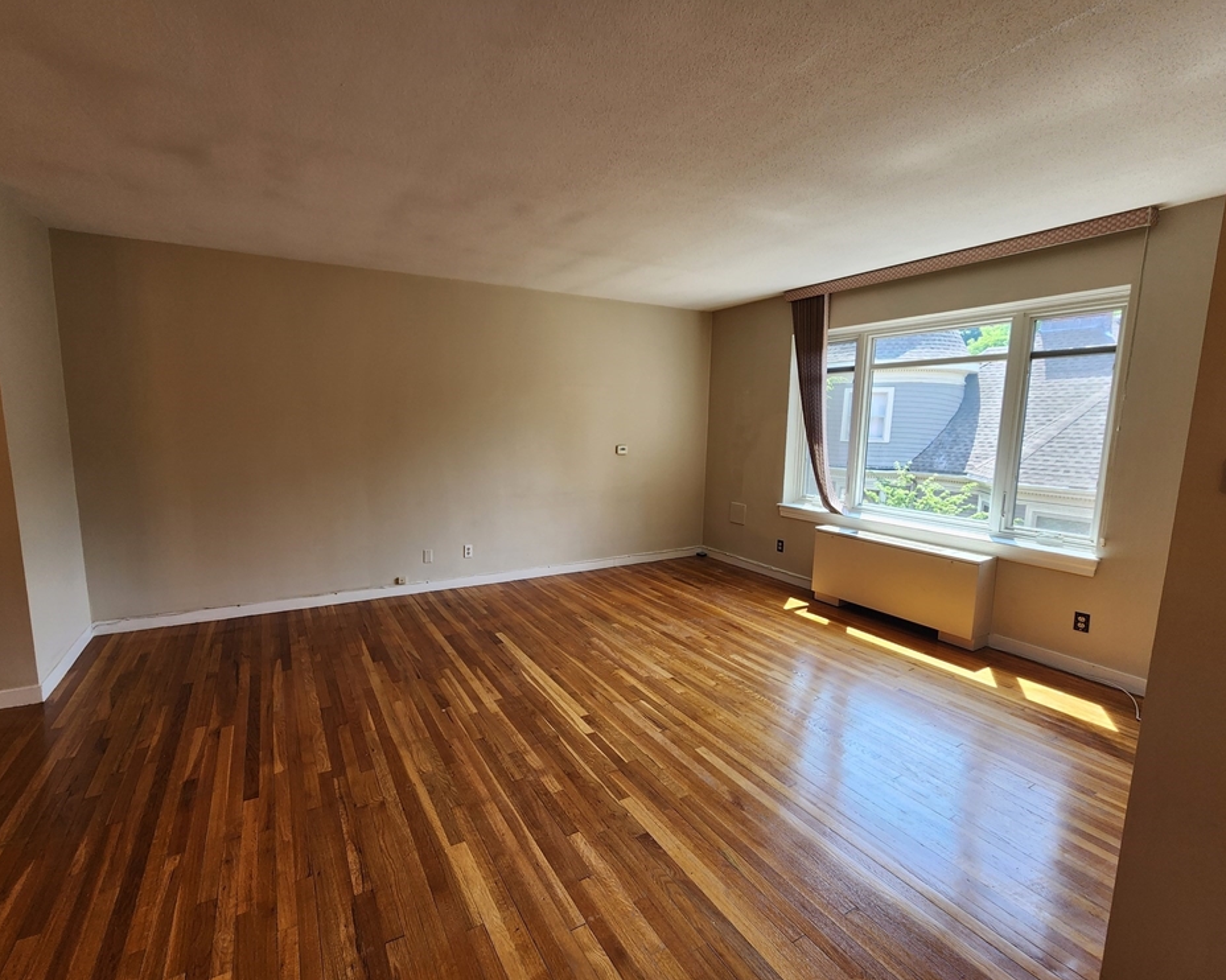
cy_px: 494
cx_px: 565
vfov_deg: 88.0
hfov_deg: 100.5
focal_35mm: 14
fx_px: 508
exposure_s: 1/120
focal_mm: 2.2
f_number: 2.2
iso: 80
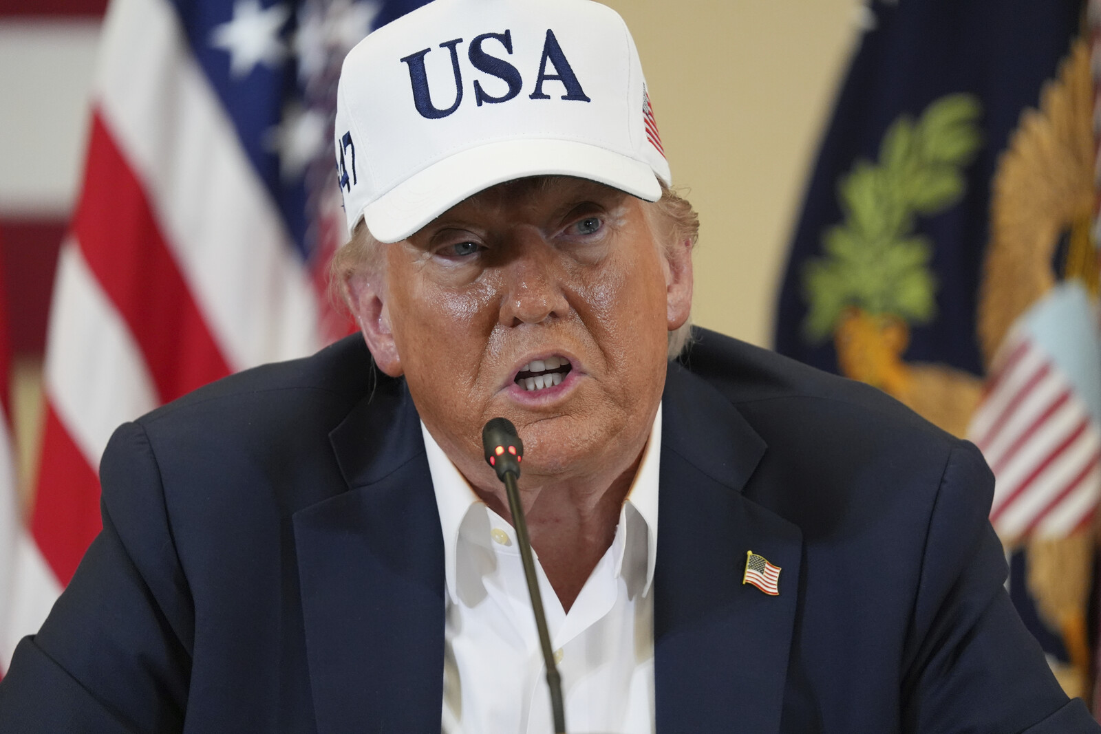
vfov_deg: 2.3
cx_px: 550
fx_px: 18350
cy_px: 367
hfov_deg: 3.4
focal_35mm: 600
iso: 4000
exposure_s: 1/200
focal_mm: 600
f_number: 6.3
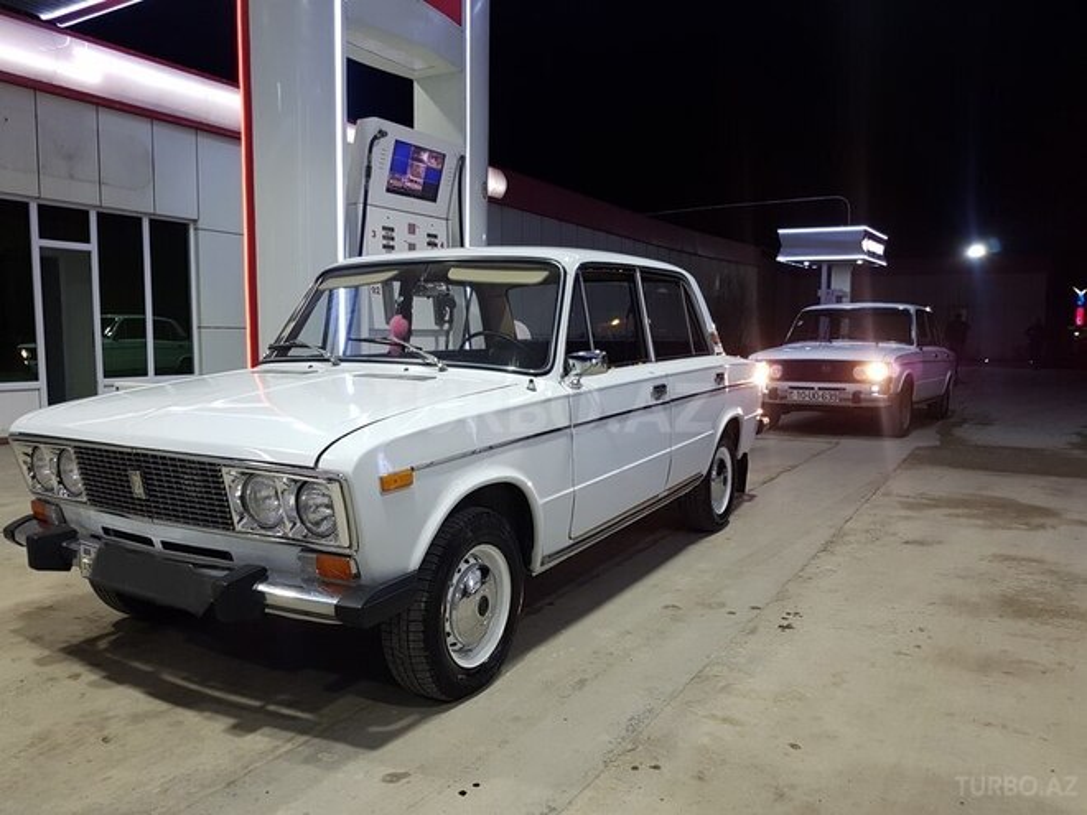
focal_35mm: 26
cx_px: 544
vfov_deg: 53.1
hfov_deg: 67.3
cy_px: 408
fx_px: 816
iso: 80
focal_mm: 4.2
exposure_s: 1/50
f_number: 1.7
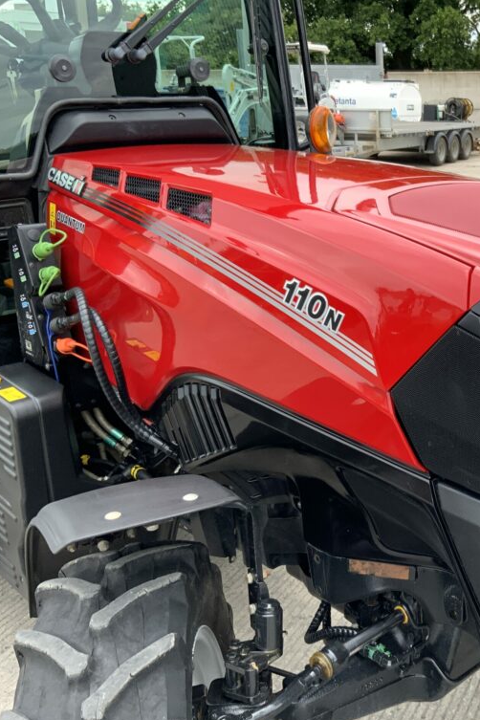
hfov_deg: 31.1
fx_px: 820
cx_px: 437
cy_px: 366
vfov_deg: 47.4
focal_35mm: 41
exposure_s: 1/196
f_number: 1.8
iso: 16
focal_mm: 3
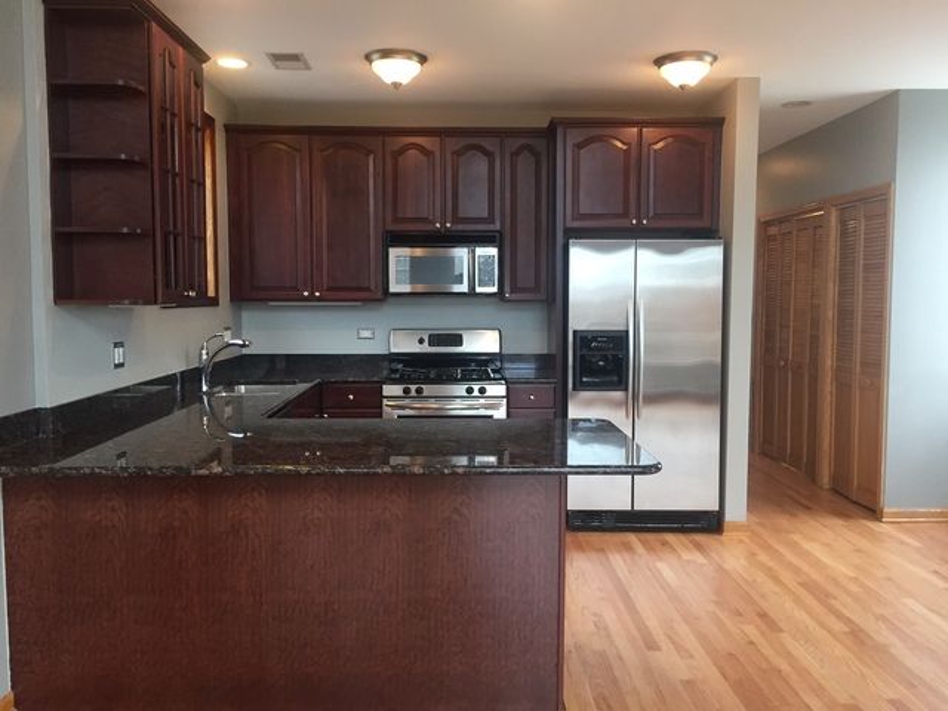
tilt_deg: -4.0
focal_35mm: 29
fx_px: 794
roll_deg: -1.9
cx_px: 474
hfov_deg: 61.7
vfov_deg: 48.2
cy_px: 356
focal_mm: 4.15
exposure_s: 1/30
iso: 50
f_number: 2.2
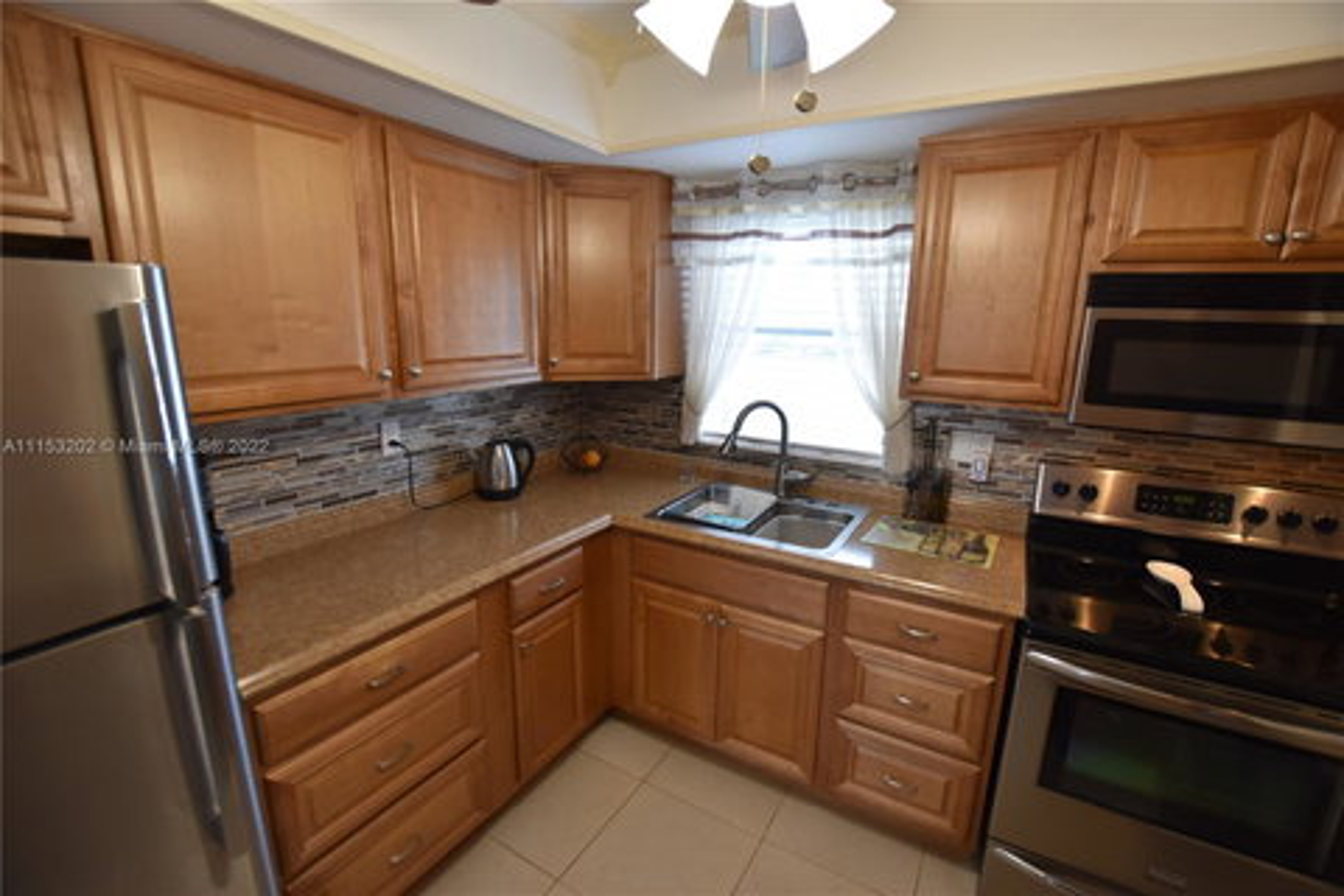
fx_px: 560
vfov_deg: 77.3
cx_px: 672
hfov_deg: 100.4
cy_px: 448
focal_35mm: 15
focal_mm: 10
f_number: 4
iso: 400
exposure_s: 1/60
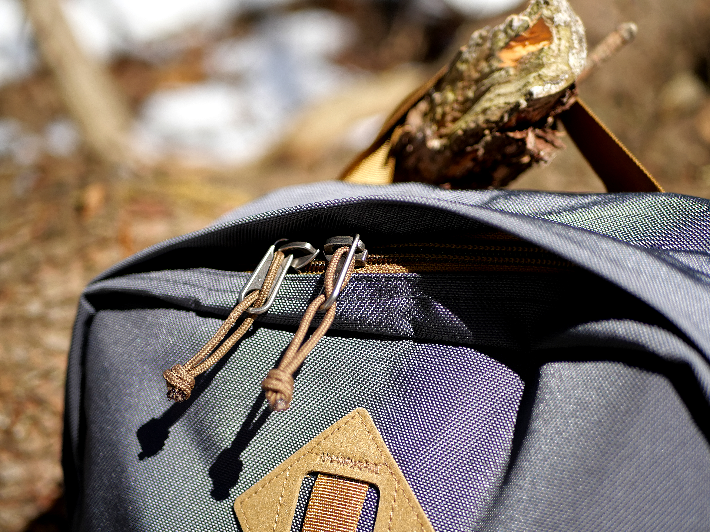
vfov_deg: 29.1
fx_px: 1026
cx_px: 355
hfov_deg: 38.2
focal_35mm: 50
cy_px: 266
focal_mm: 25
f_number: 2
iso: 200
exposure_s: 1/3200
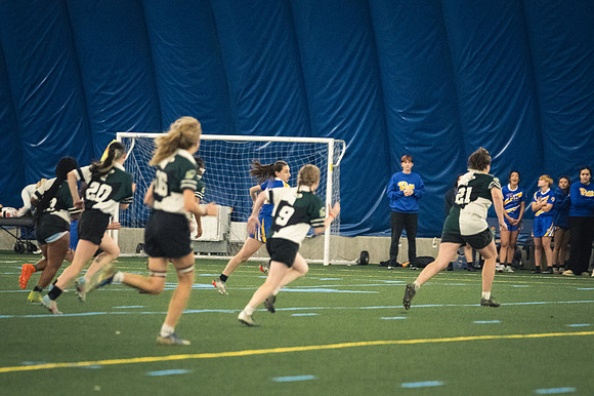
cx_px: 297
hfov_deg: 7.2
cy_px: 198
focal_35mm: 285
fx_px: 4700
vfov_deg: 4.8
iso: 12800
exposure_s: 1/500
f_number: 2.8
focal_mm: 190
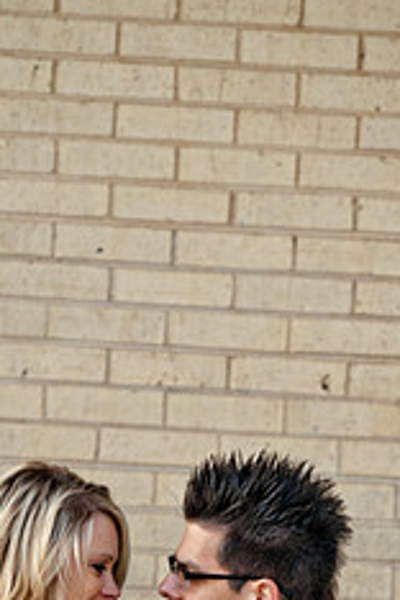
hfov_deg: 2.7
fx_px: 8399
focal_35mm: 504
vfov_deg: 4.1
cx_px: 176
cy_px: 438
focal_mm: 175
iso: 400
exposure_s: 1/160
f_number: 5
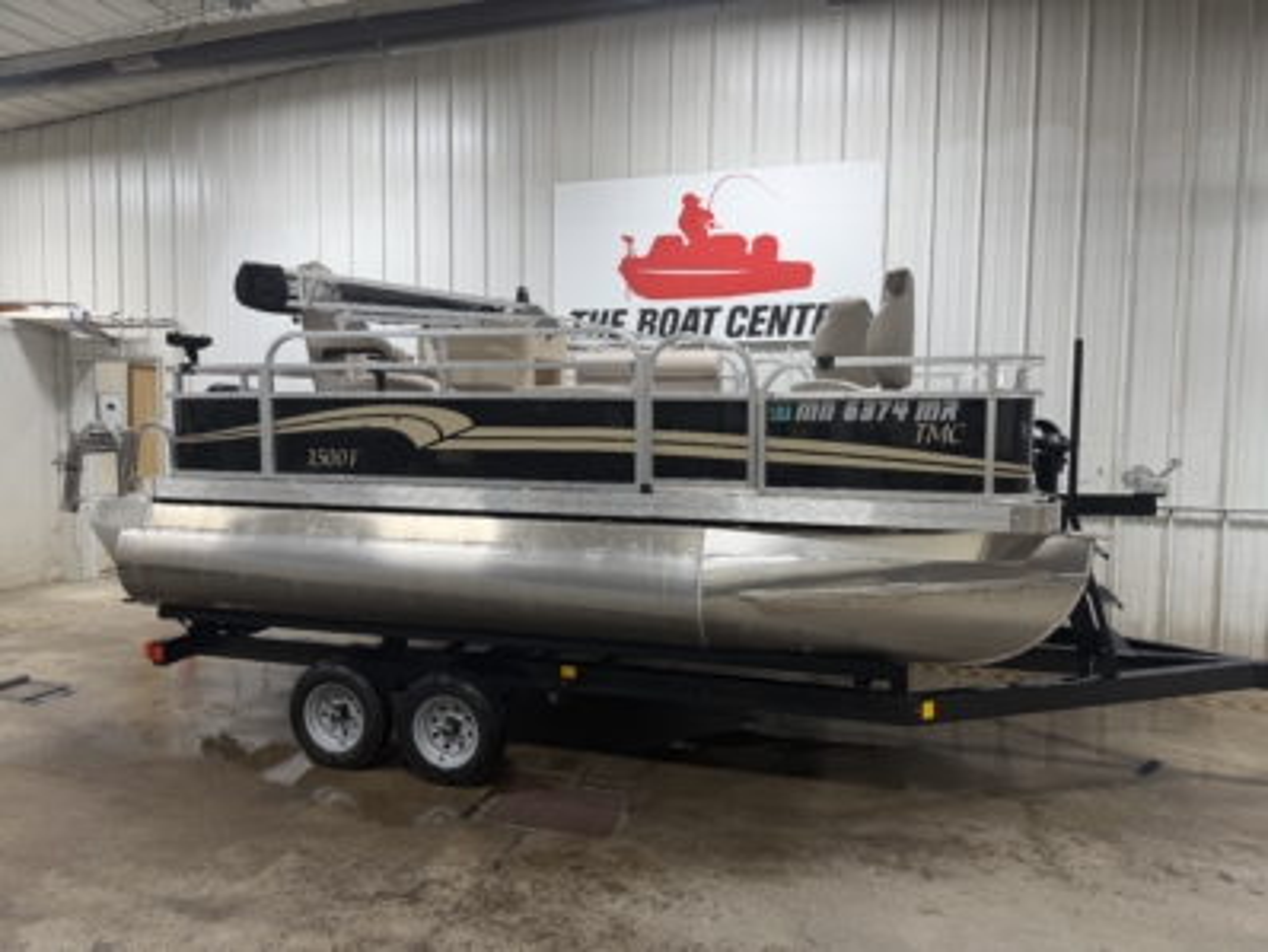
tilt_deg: -3.5
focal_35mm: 24
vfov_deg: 56.9
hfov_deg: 71.6
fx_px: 880
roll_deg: -0.1
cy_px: 476
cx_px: 634
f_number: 1.78
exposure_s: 1/126
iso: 50
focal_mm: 6.76
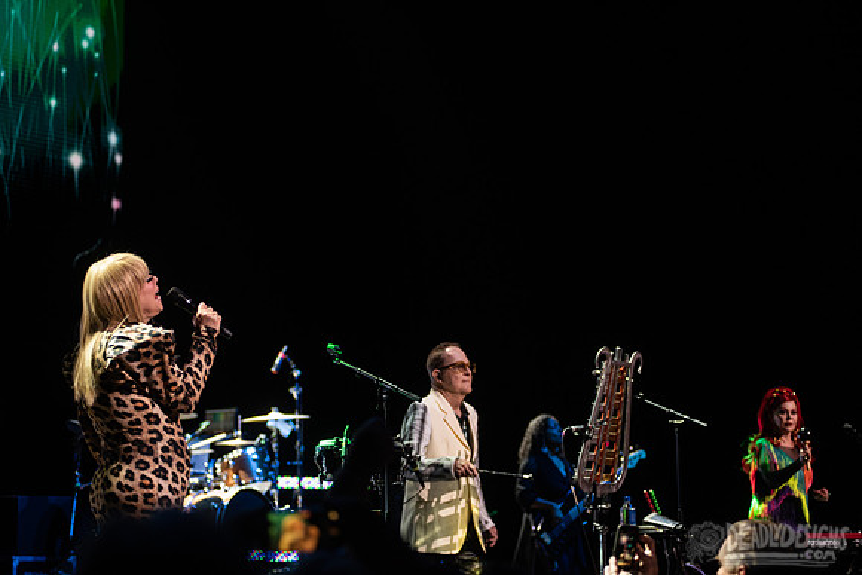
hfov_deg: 23.6
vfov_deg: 15.9
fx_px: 2060
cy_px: 288
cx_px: 431
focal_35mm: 86
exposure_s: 1/800
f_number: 3.2
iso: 1250
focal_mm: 86
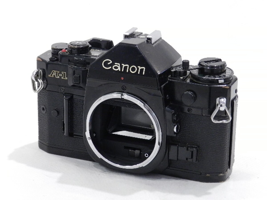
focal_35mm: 115
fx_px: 887
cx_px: 134
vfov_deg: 12.9
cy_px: 100
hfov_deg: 17.1
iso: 800
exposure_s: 1/30
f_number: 4.8
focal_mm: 20.5
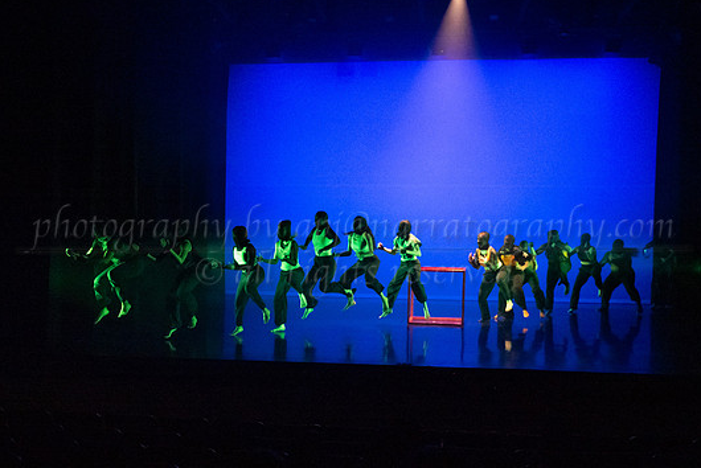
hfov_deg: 41.8
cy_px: 279
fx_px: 916
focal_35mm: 47
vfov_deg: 28.6
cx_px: 311
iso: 4000
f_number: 2.8
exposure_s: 1/200
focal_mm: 38
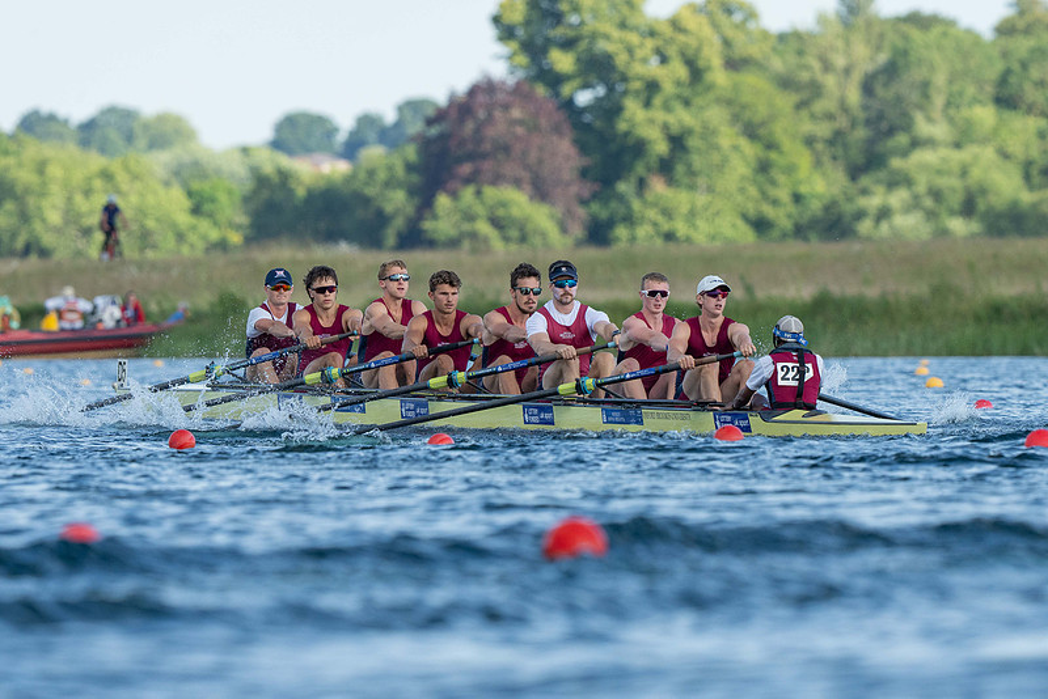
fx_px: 17472
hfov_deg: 3.4
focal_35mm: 600
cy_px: 350
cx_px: 524
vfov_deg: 2.3
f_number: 5.6
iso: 500
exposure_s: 1/1250
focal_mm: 400
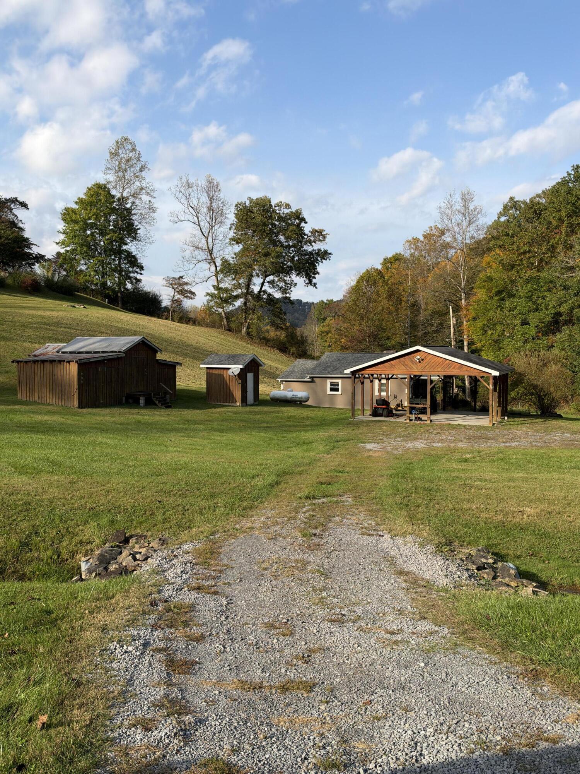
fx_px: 670
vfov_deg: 60.0
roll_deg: -0.4
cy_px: 387
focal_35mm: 30
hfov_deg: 46.8
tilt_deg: -2.1
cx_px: 290
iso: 64
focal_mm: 6.93
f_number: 1.8
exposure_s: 1/2667
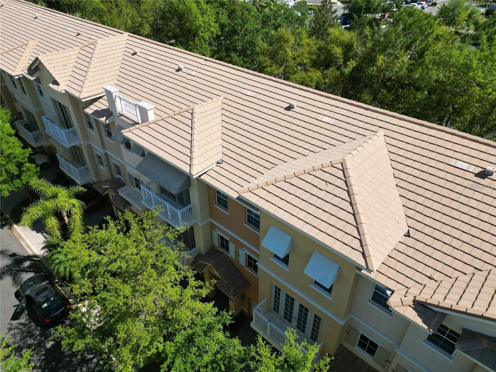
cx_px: 248
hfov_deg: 71.6
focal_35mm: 24
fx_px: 344
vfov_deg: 56.8
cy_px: 186
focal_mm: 6.72
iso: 130
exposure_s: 1/2500
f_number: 1.7
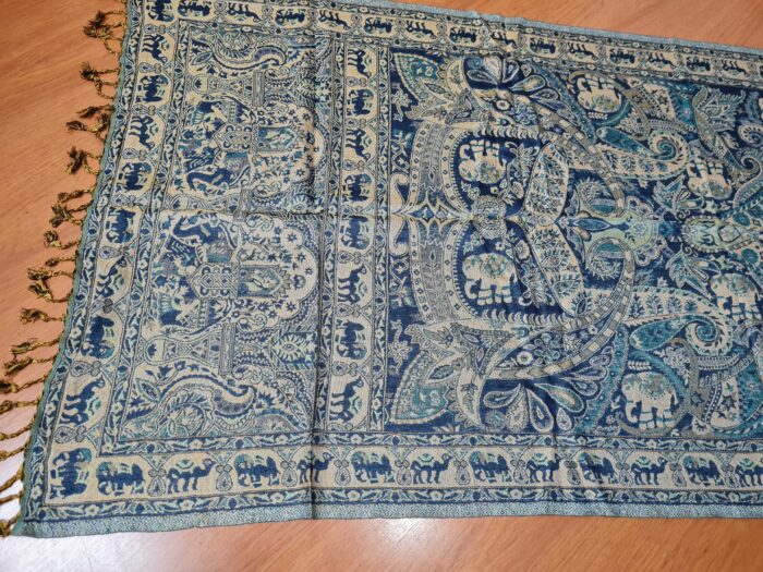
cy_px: 286
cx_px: 382
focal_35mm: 26
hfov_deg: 67.3
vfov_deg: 53.1
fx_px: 573
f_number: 1.8
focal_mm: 5.4
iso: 200
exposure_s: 1/40
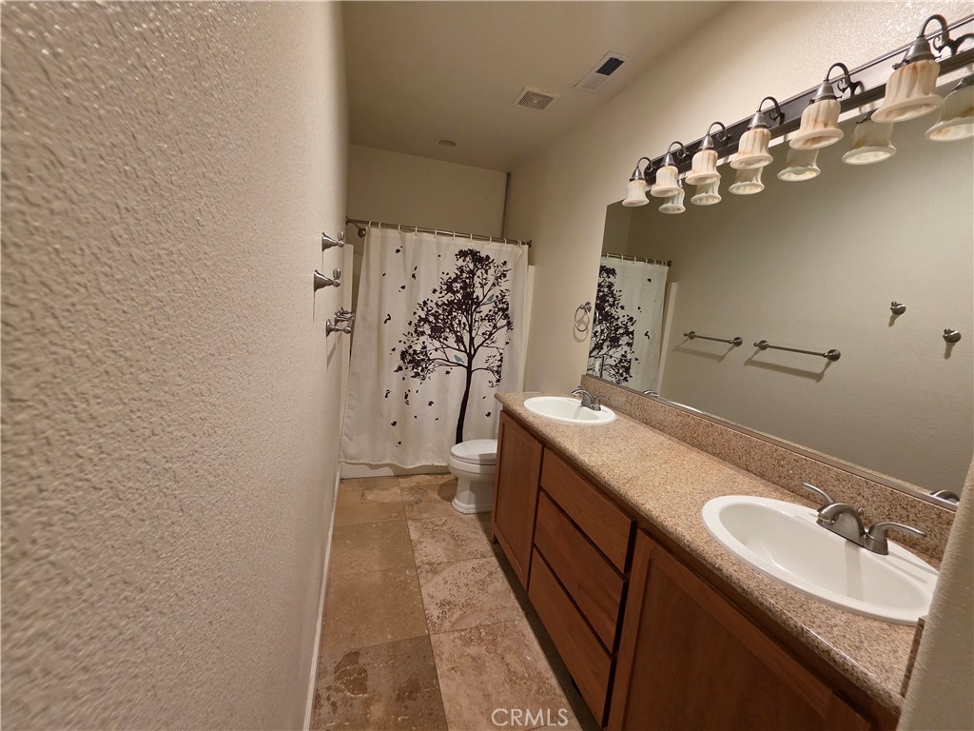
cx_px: 487
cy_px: 366
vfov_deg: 89.9
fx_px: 366
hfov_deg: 106.2
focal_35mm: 13
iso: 500
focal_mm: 2.2
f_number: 1.9
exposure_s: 1/60
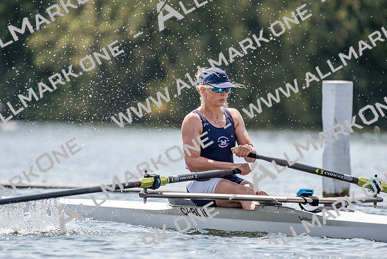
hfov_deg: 3.4
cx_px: 194
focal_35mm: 600
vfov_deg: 2.3
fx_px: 6451
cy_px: 130
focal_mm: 600
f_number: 6.3
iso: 320
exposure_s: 1/1600
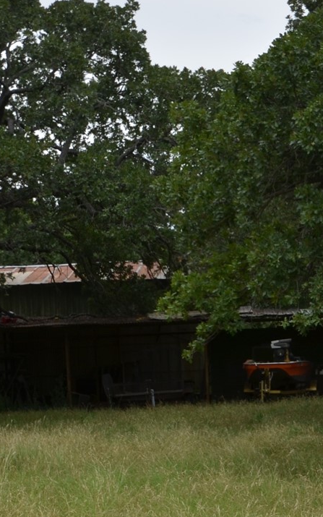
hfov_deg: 13.9
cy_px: 286
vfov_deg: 22.3
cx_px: 307
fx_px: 1310
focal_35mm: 93
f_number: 8
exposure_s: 1/250
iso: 110
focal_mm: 20
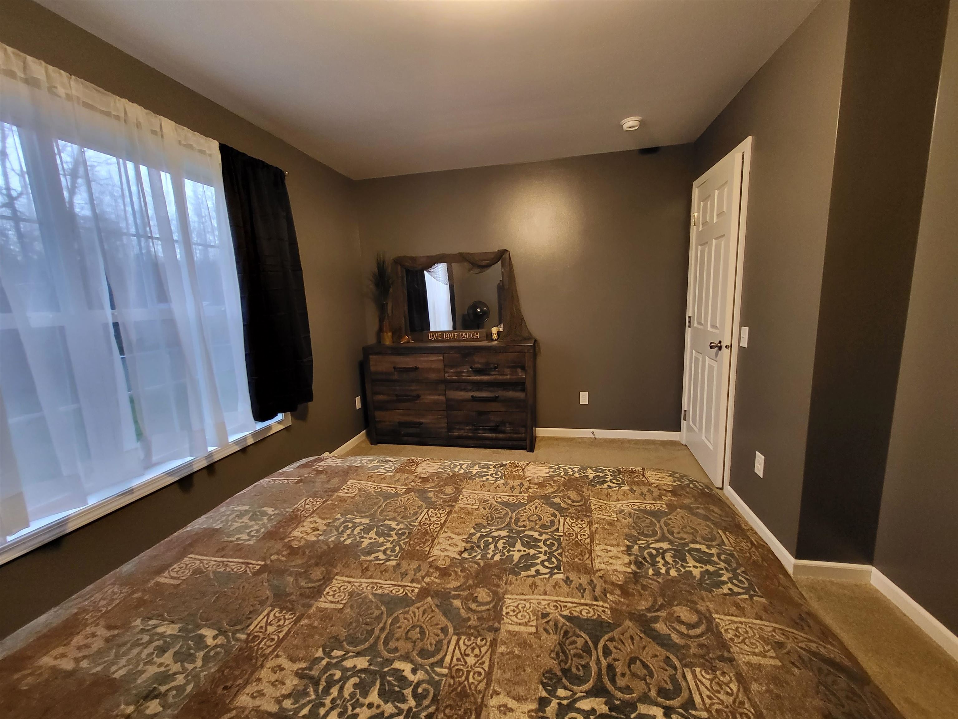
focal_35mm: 13
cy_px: 360
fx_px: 360
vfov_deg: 89.9
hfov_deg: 106.2
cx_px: 479
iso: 500
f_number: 2.2
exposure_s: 1/30
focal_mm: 1.74
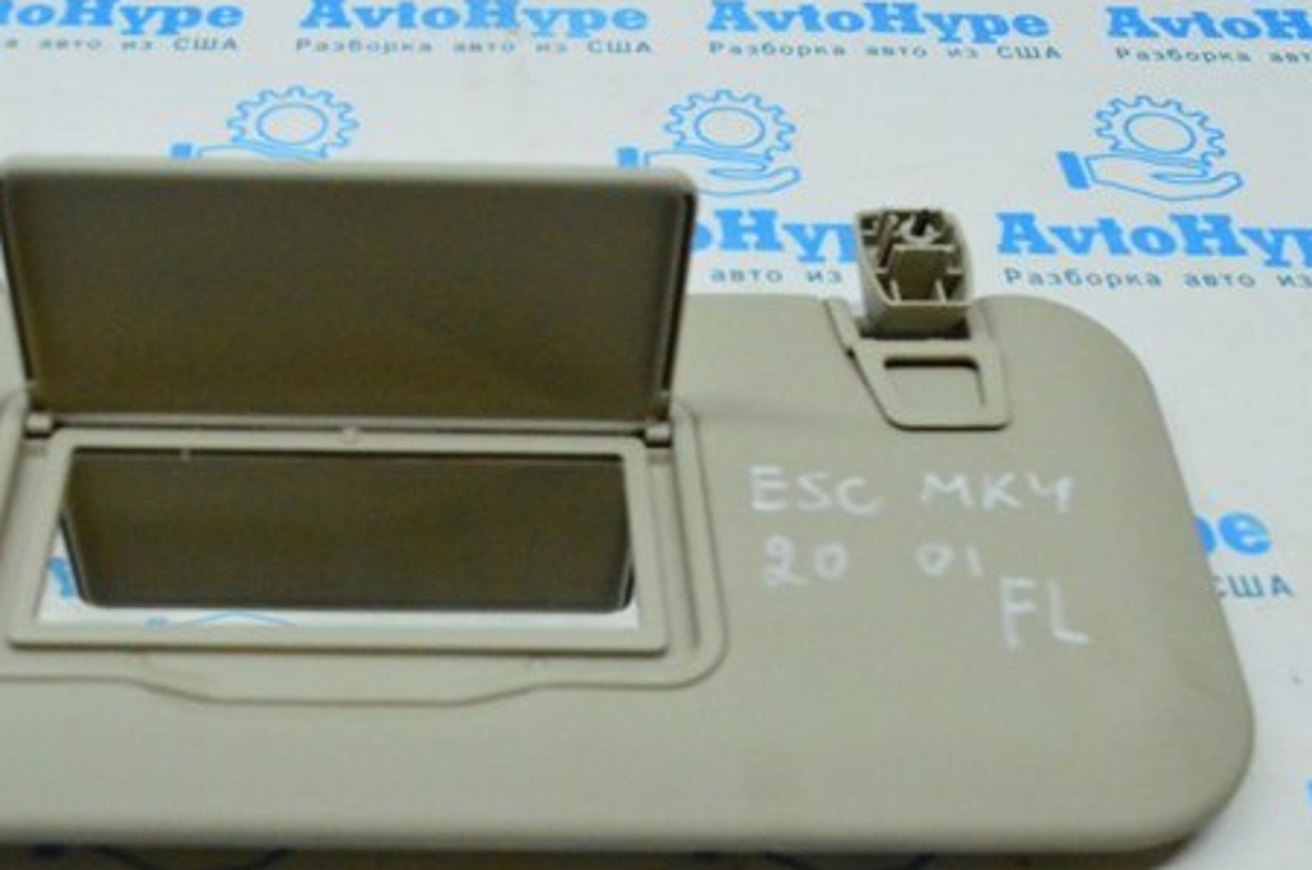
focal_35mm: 45
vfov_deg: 29.9
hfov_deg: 43.3
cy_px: 490
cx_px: 436
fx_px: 1627
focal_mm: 21
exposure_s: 1/500
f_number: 6.3
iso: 6400
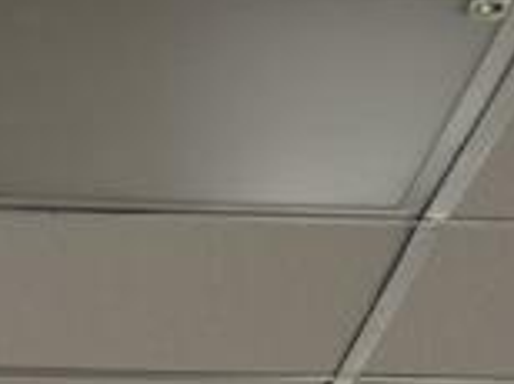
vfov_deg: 7.7
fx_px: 2565
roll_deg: +0.5
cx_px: 280
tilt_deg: -2.0
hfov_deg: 11.4
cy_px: 1059
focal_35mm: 173
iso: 64
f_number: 1.5
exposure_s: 1/100
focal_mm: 5.7
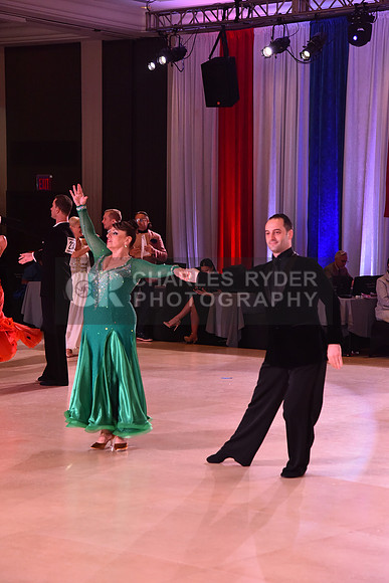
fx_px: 1490
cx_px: 194
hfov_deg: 14.9
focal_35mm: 92
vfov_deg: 22.1
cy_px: 292
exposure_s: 1/250
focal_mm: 92
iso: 2500
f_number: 6.3
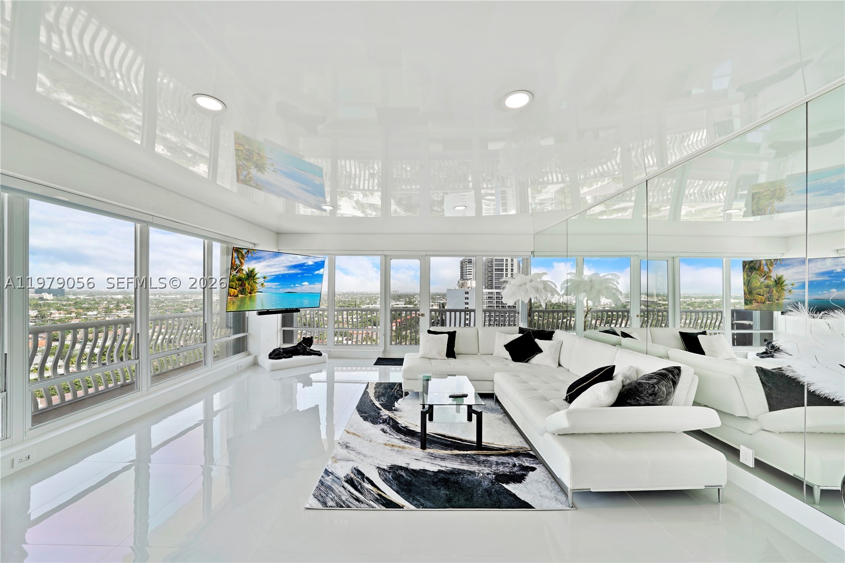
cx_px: 422
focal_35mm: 12
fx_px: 282
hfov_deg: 112.6
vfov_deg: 90.0
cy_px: 282
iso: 200
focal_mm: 12
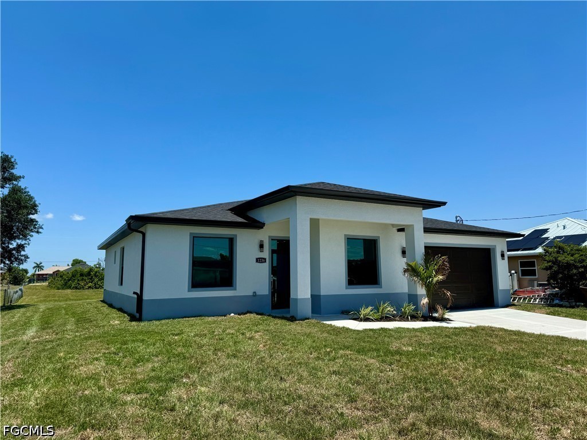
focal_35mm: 24
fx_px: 407
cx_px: 294
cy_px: 220
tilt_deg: +7.8
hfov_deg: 71.6
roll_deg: +0.6
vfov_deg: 56.8
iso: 80
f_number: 1.78
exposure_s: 1/5348
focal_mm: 6.76
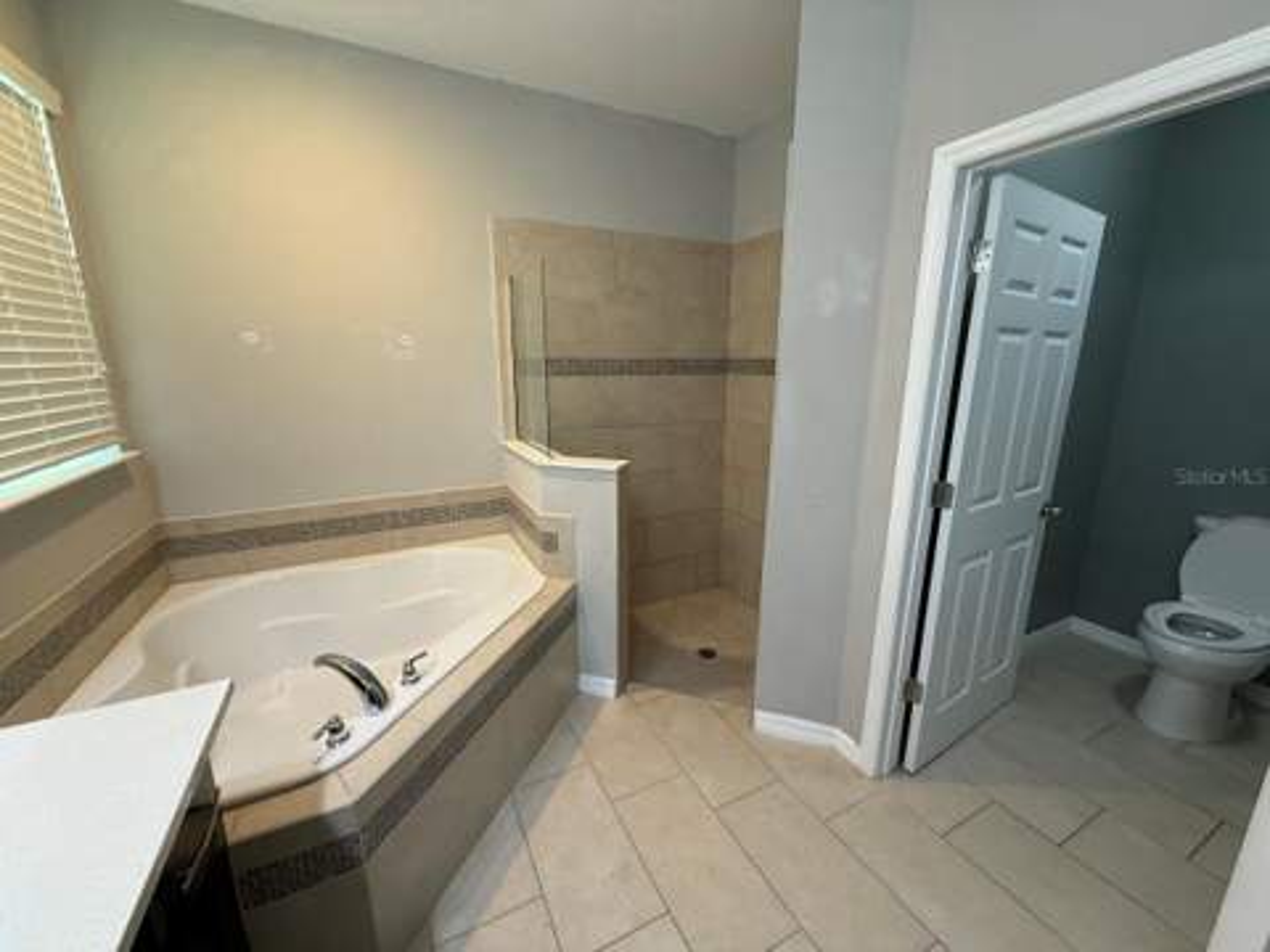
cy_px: 476
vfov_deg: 85.7
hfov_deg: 102.1
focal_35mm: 14
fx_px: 514
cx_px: 635
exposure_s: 1/120
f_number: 2.2
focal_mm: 2.22
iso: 320
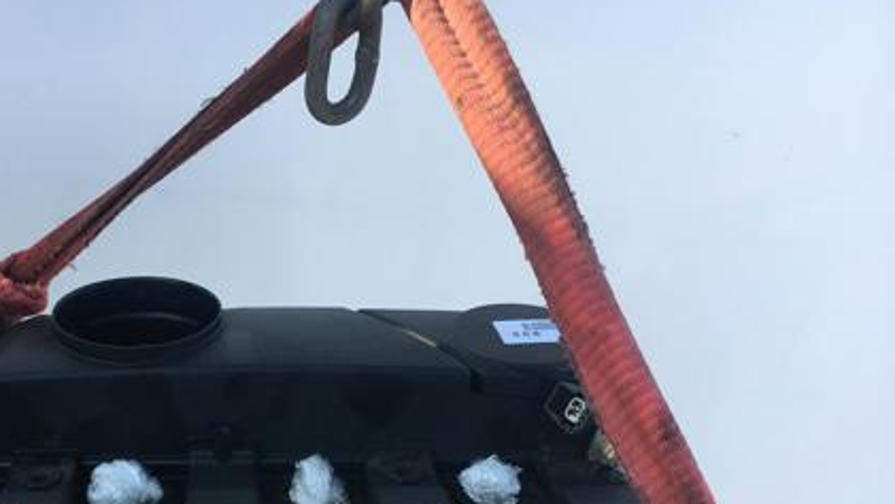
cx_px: 266
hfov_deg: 42.0
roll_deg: -11.1
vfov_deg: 24.3
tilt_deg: -30.2
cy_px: 451
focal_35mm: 48
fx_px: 1139
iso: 25
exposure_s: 1/442
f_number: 2.2
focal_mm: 4.15
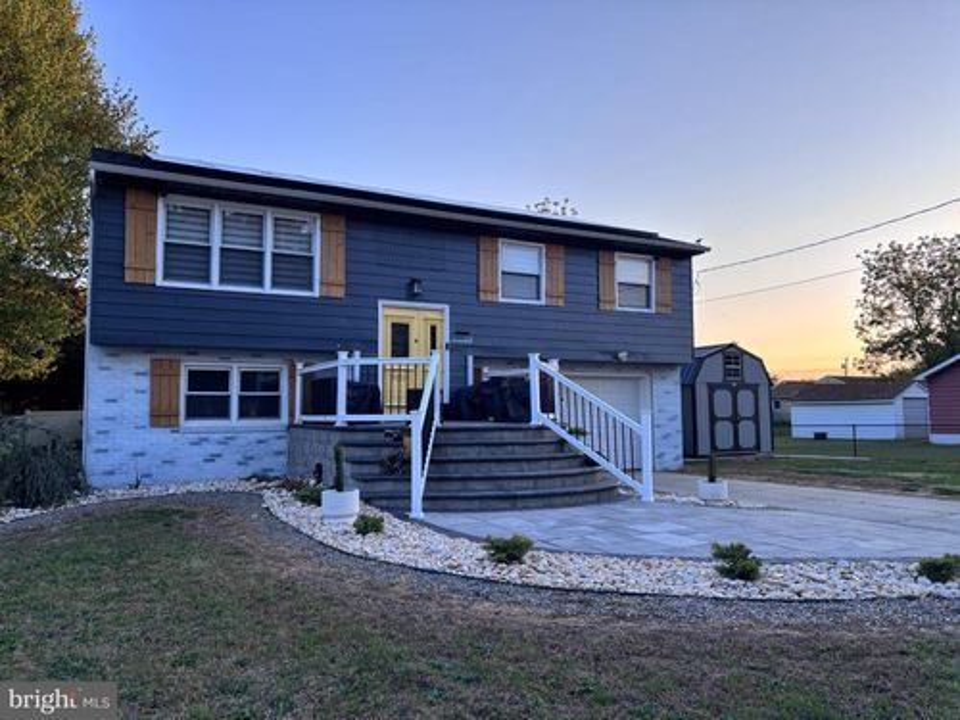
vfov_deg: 53.1
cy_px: 360
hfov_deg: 67.3
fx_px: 721
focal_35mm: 26
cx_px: 480
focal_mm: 5.96
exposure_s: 1/702
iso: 50
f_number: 1.6
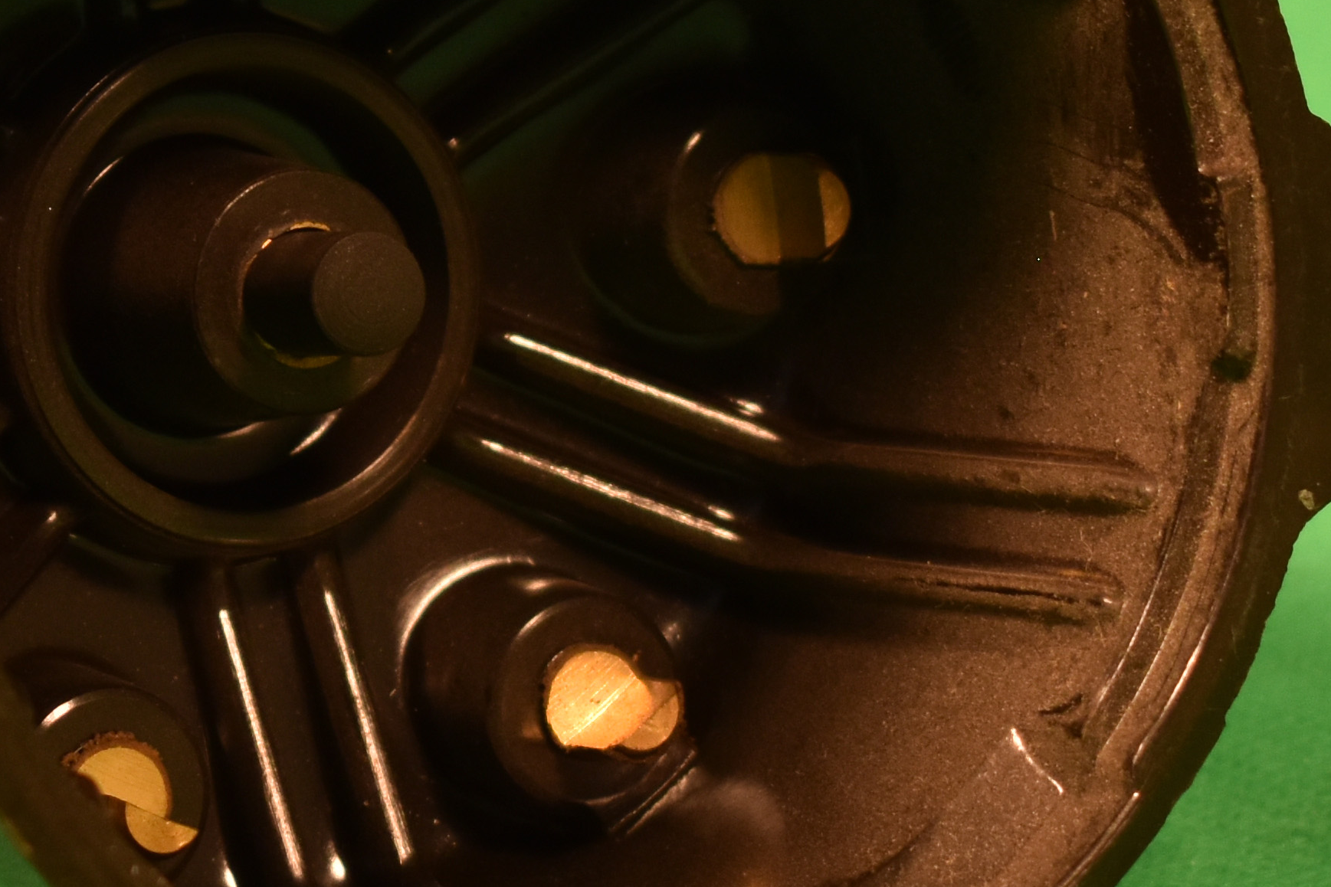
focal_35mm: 259
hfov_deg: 7.9
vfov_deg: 5.3
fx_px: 9575
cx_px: 413
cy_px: 264
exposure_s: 1/250
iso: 400
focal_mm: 50
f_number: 8
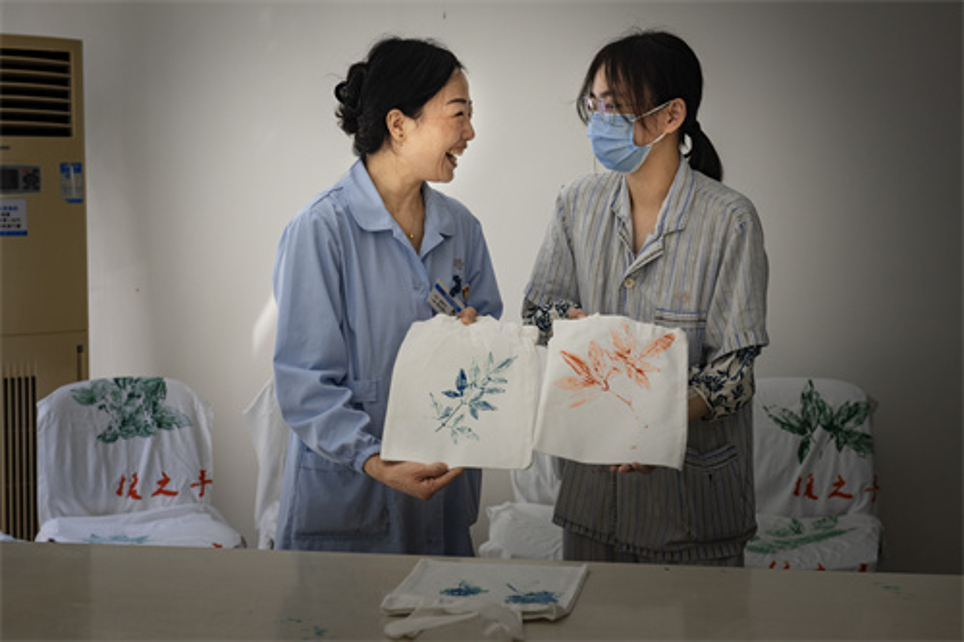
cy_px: 321
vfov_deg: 21.9
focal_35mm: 62
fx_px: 1660
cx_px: 482
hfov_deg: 32.4
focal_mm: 62
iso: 800
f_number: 5.6
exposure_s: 1/640
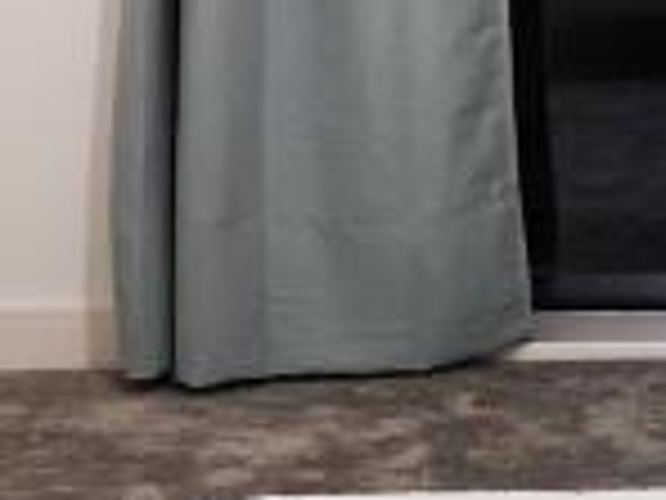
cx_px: 684
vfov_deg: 7.8
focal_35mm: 187
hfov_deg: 10.5
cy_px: -225
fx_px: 3598
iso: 320
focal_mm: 5.58
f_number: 1.8
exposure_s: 1/33.3
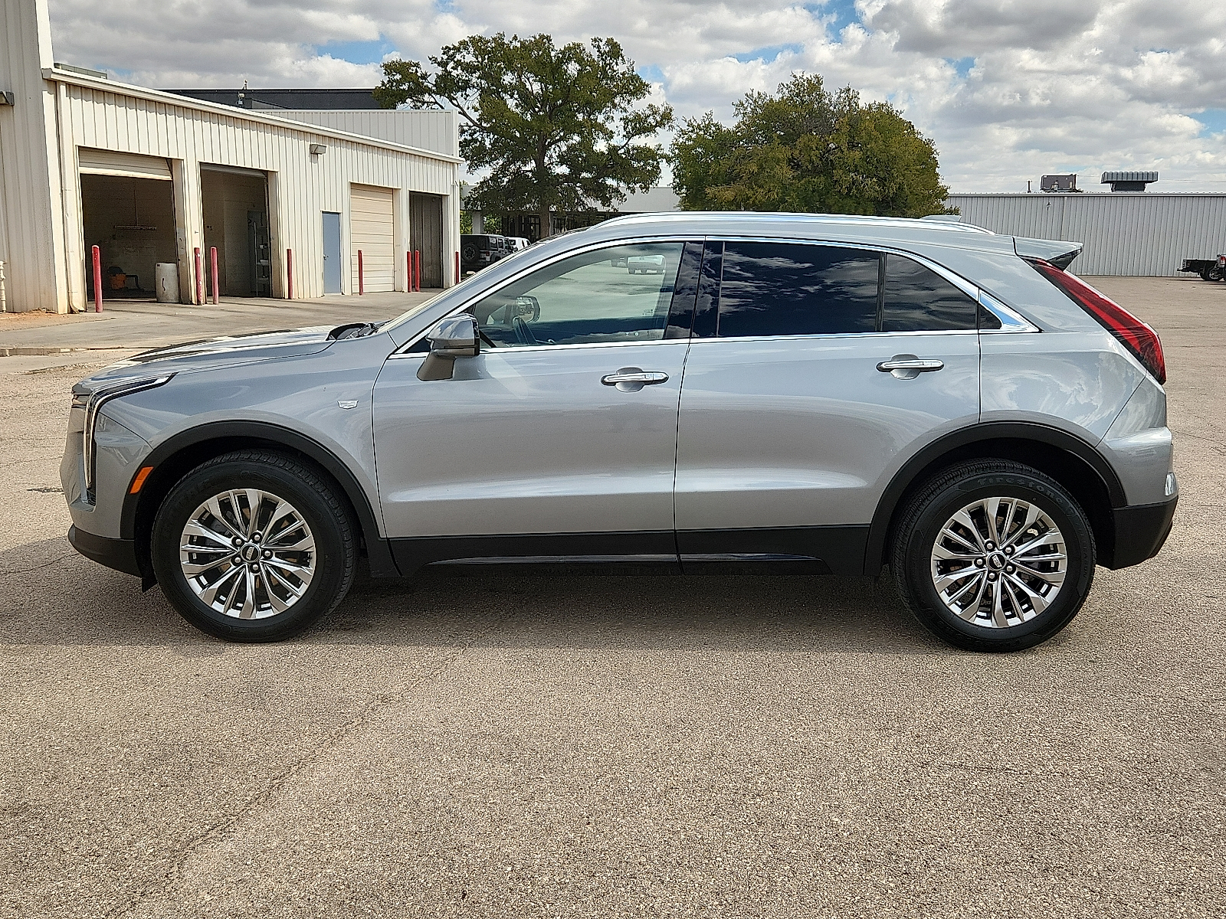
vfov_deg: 58.9
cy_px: 460
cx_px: 613
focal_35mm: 23
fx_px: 815
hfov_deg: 73.9
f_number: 1.8
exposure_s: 1/1429
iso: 50
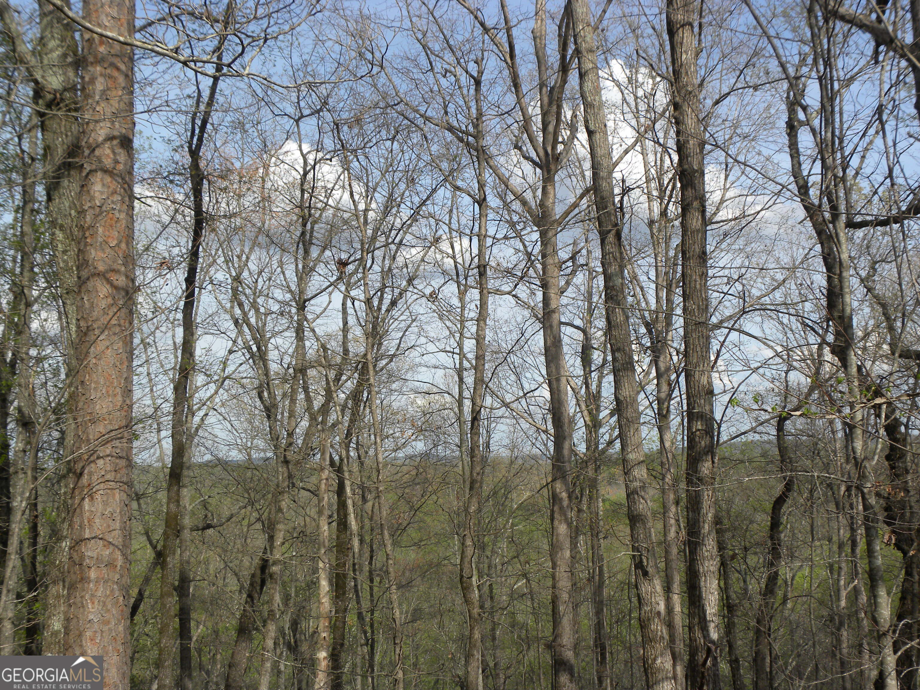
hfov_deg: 41.2
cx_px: 460
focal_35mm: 46
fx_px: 1223
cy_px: 345
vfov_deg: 31.5
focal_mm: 8.2
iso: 64
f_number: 5
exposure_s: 1/322
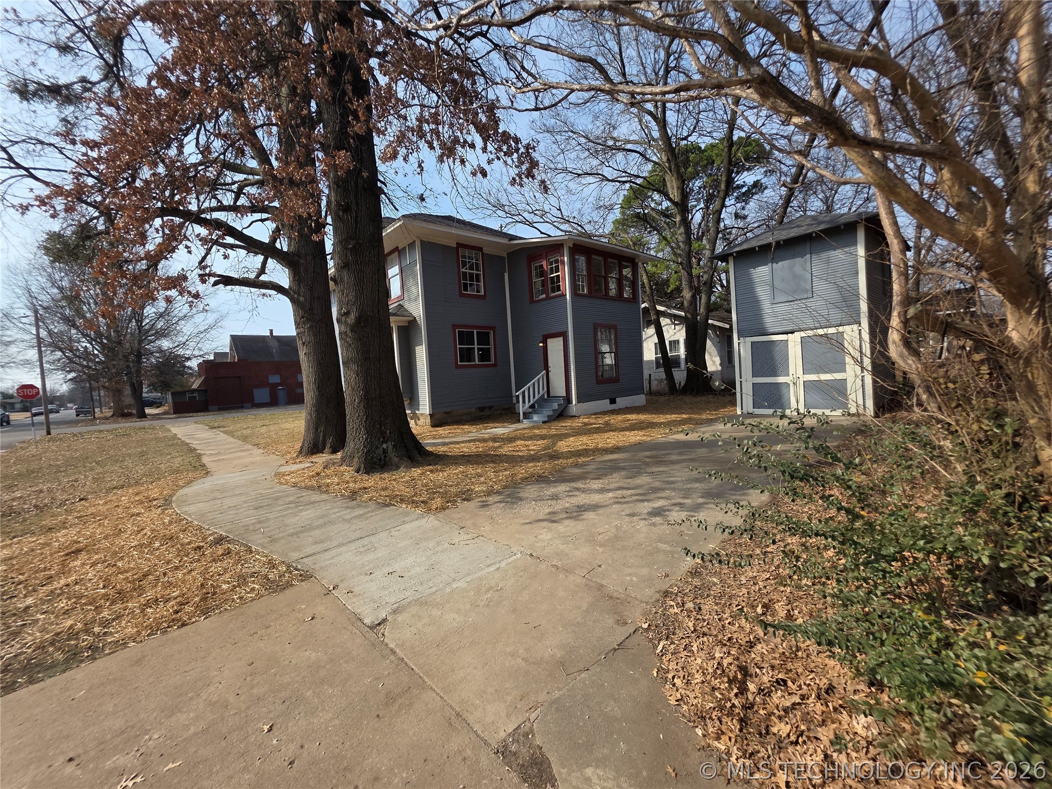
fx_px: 395
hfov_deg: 106.2
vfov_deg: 89.9
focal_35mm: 13
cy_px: 394
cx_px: 526
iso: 40
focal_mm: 2.2
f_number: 1.9
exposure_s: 1/1804
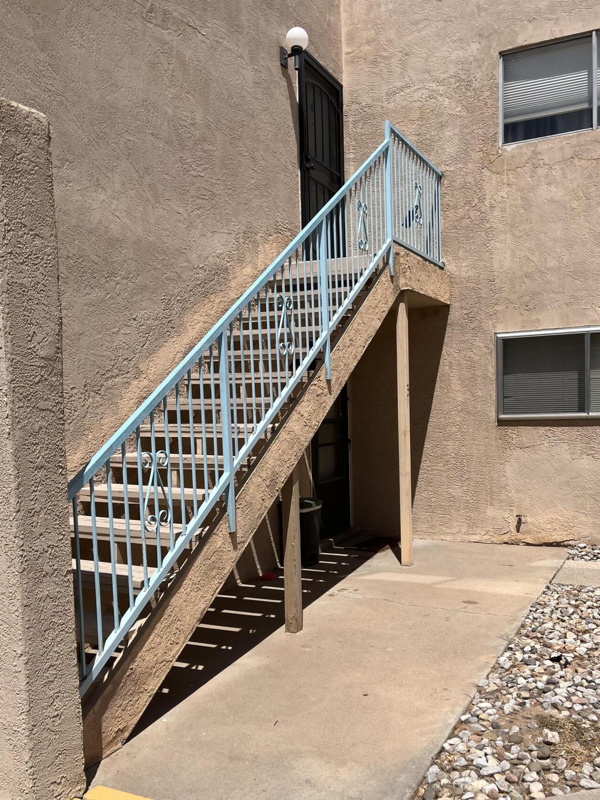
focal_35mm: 31
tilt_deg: -4.2
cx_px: 340
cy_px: 462
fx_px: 716
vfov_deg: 58.1
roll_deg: +0.2
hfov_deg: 45.3
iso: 50
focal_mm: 5.1
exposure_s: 1/6494
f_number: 1.6
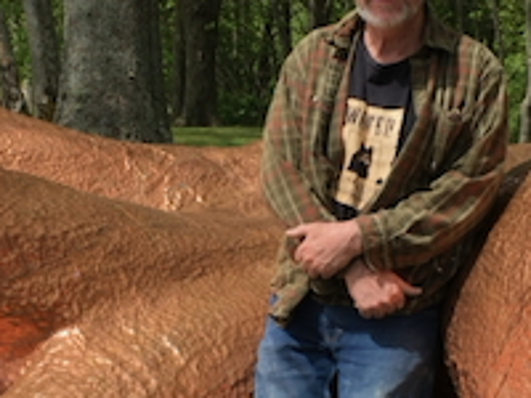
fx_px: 1427
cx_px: 255
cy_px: 241
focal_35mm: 93
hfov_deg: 21.1
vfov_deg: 15.9
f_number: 2.2
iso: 25
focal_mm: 4.15
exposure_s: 1/974
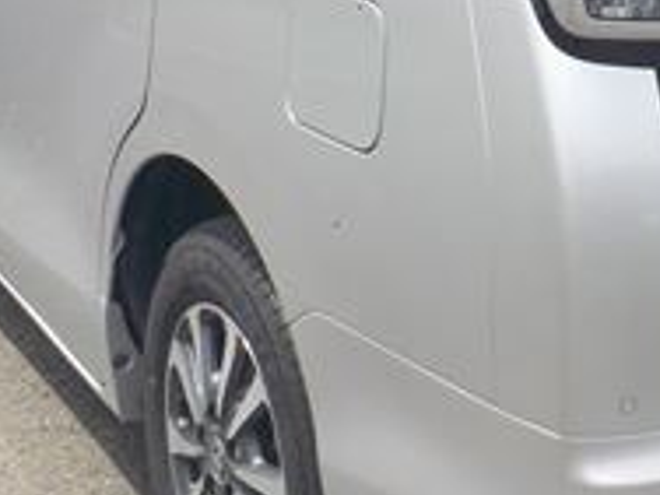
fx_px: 1945
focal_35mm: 102
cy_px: 18
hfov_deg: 18.4
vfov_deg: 14.3
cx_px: 751
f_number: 3.3
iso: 125
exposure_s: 1/1000
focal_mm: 4.1
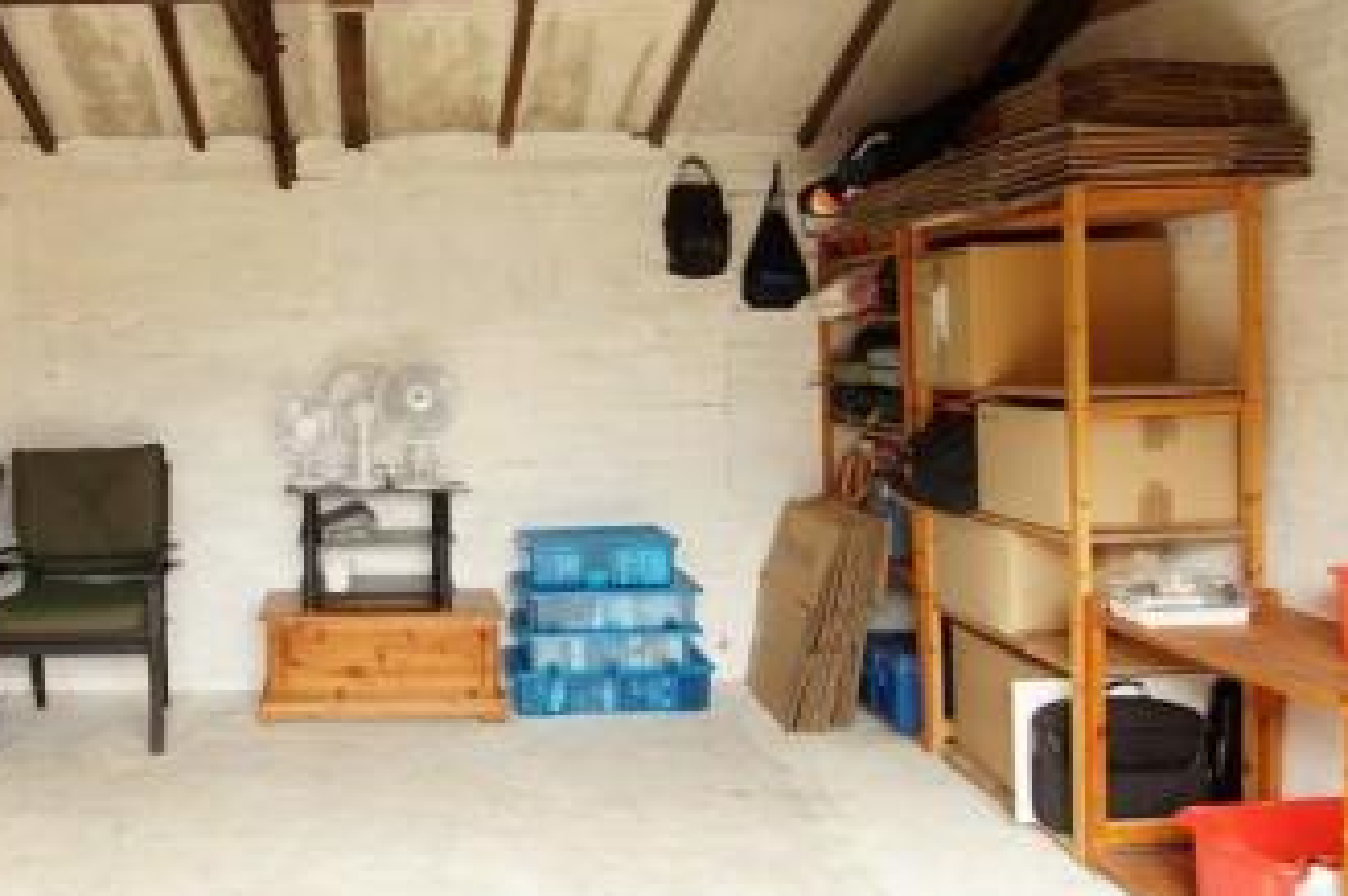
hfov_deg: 59.4
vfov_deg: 43.3
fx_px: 1122
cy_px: 368
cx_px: 374
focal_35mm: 30
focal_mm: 10
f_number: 4
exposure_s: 1/60
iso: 250
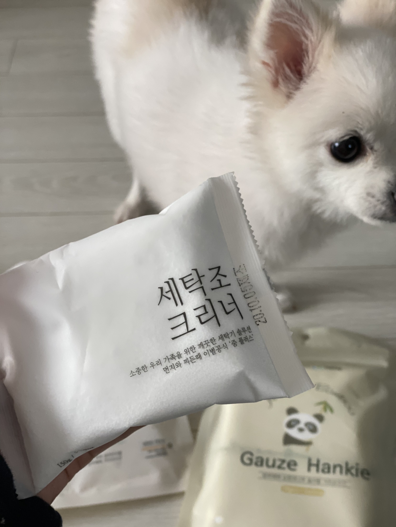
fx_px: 793
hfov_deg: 28.0
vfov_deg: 36.8
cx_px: 198
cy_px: 264
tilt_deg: -45.0
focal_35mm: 52
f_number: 2
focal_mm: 6
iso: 160
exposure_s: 1/120
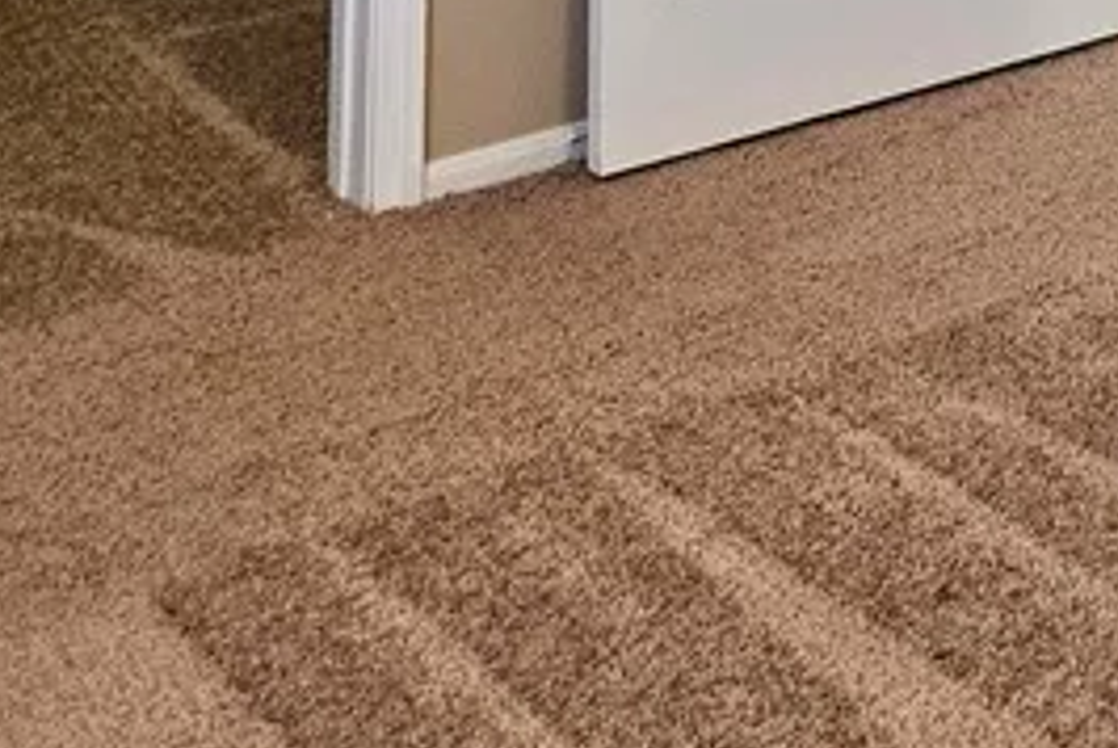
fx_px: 2860
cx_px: 1349
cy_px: -1088
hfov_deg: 20.6
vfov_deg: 11.9
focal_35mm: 92
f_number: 1.8
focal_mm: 5.4
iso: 200
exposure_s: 1/120
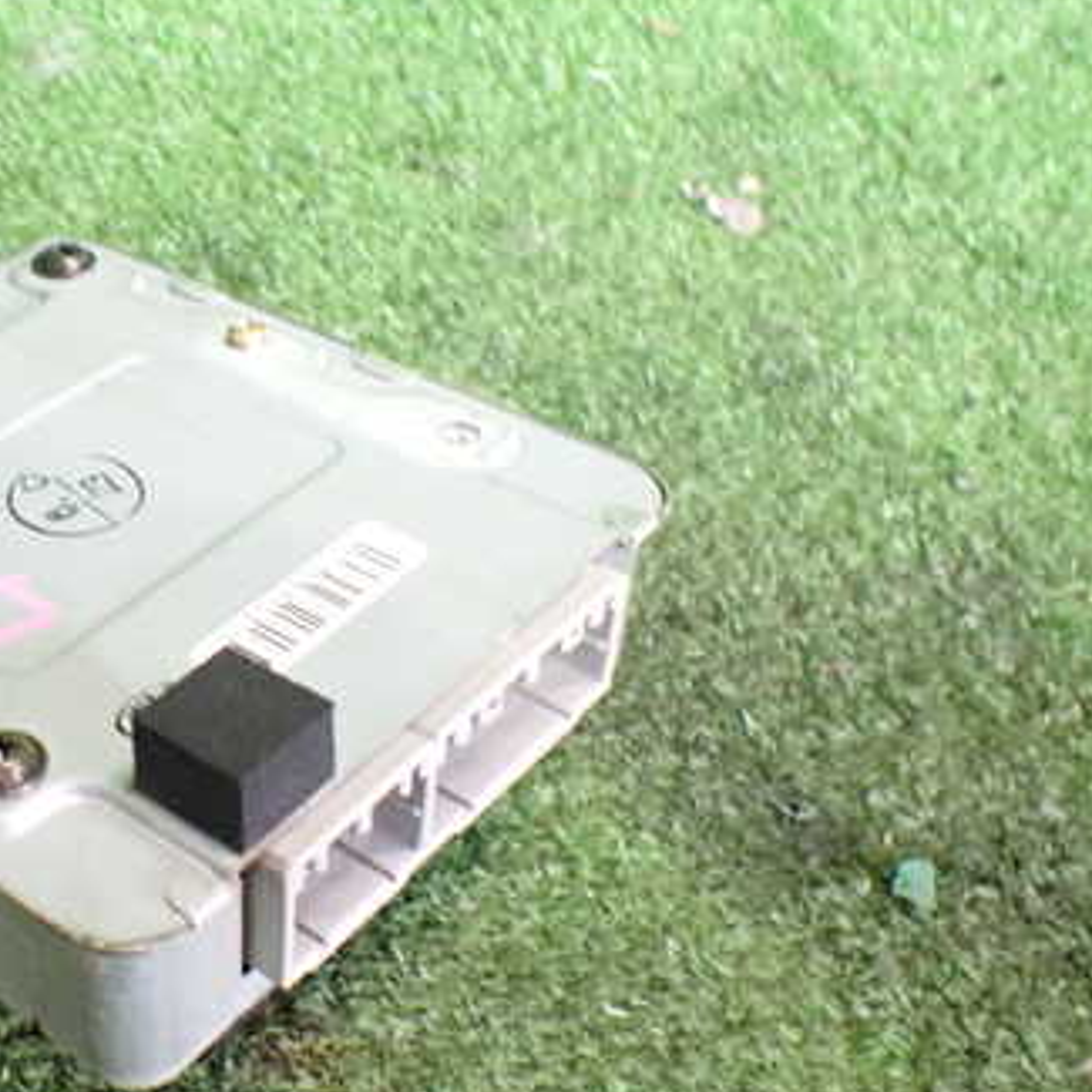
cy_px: 632
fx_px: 1749
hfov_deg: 33.2
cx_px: 144
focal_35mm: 49
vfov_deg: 34.6
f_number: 2.3
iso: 800
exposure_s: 1/80
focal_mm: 5.4
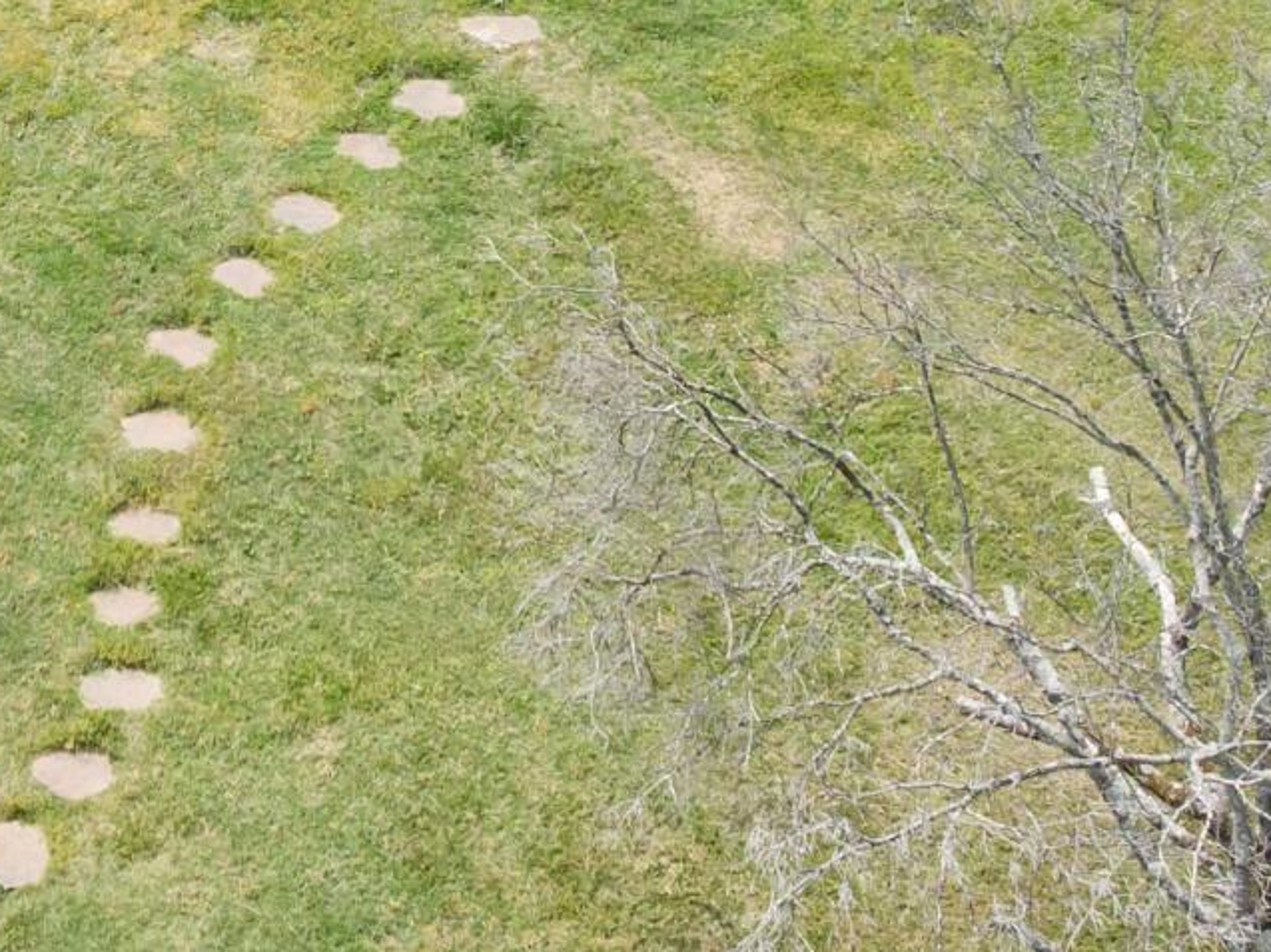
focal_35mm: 113
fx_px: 4147
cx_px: 92
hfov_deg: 17.1
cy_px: -60
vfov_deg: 12.9
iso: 110
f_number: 2.8
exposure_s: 1/50
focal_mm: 12.29
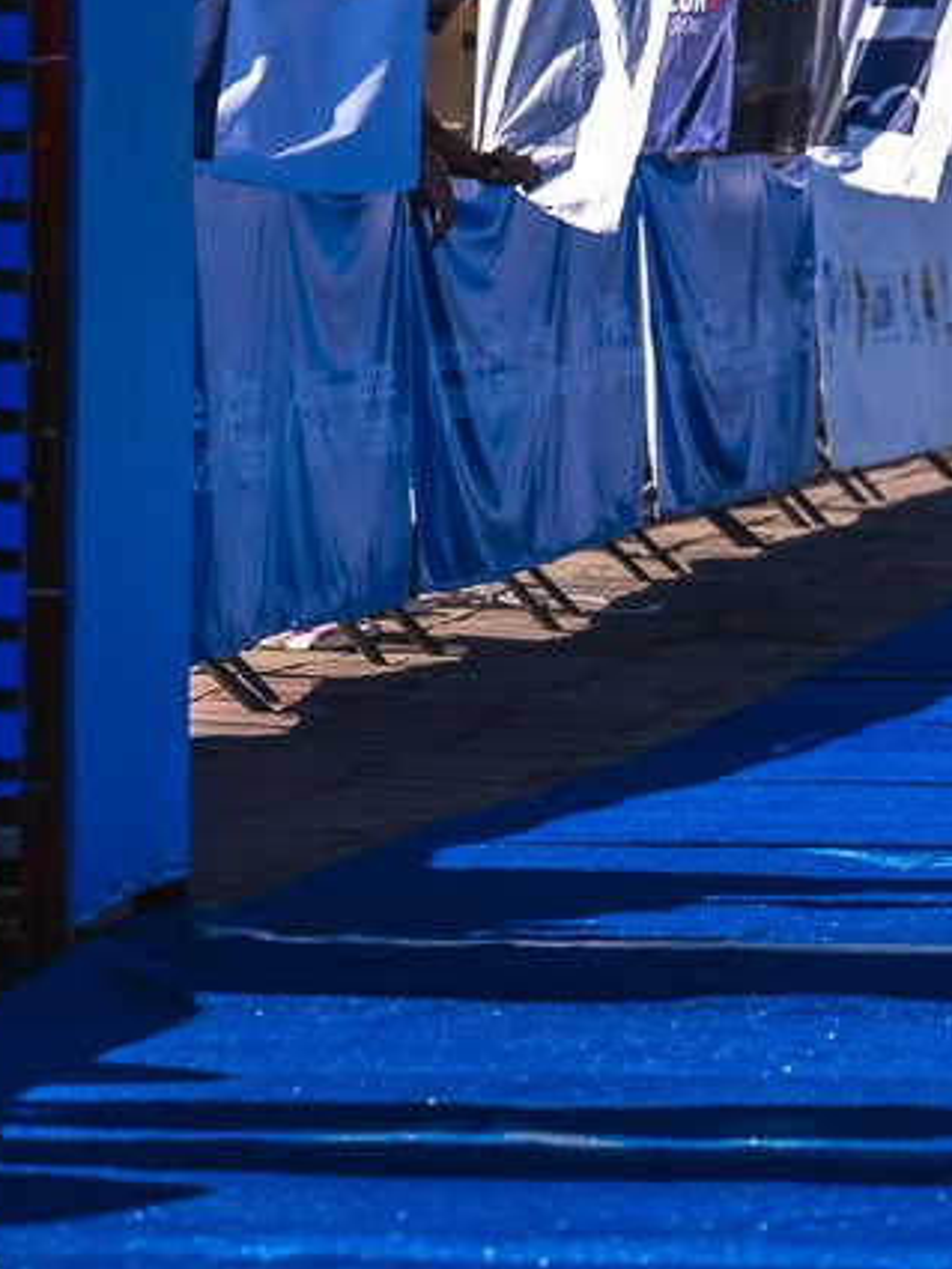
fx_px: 11142
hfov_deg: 4.8
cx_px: 1674
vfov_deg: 6.5
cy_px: 163
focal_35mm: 304
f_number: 4.5
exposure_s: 1/6400
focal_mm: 105
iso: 320
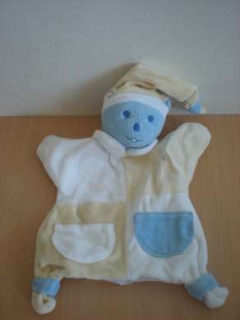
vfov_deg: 49.0
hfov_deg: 37.7
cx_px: 120
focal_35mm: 38
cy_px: 160
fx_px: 352
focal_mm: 6.3
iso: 200
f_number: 3.1
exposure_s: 1/21.2
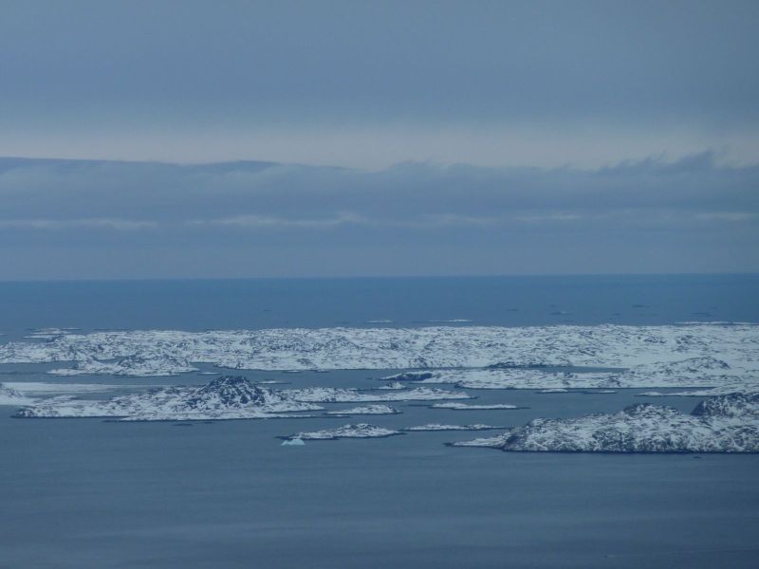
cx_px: 380
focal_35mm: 300
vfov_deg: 5.0
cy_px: 284
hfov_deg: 6.6
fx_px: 6578
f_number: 5.6
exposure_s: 1/500
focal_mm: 49.2
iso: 80
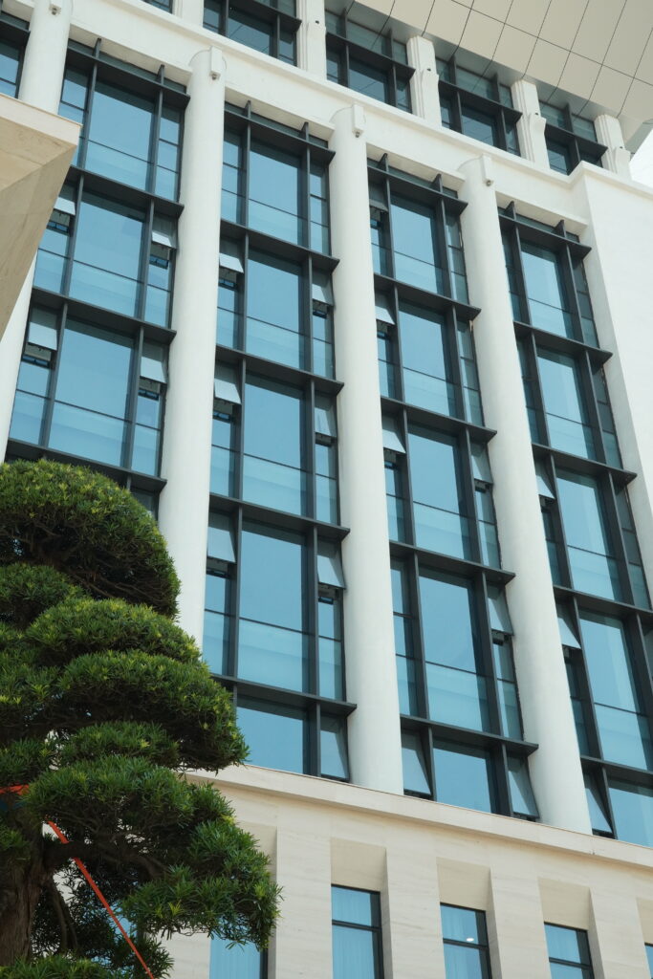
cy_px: 490
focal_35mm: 48
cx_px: 326
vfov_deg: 41.1
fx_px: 1305
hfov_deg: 28.1
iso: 800
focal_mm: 32
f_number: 11
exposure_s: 1/320
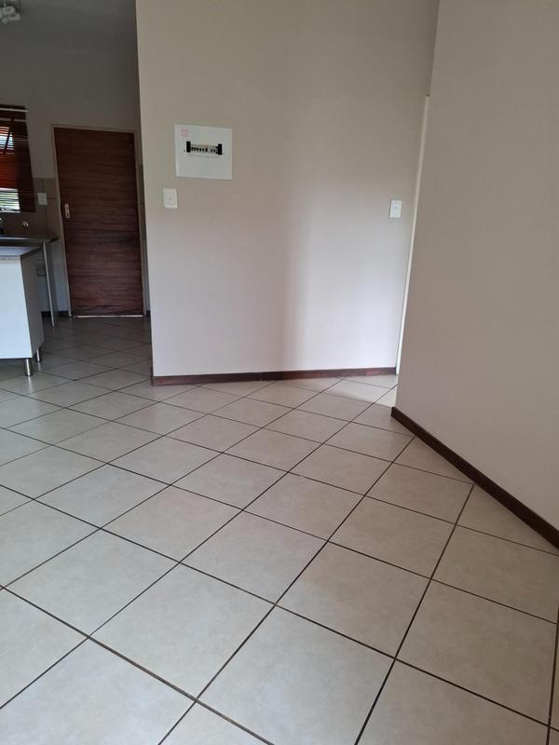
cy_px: 372
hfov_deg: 58.9
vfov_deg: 73.9
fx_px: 495
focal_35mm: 23
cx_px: 280
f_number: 1.8
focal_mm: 5.54
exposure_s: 1/100
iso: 125
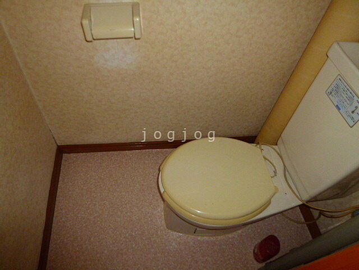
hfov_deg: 71.6
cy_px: 135
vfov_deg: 56.8
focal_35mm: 24
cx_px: 180
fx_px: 249
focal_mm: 4.3
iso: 320
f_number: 2.5
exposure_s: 1/60
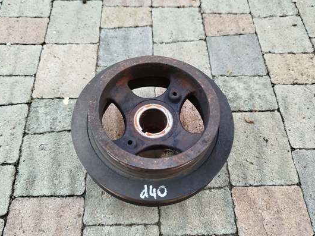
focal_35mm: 29
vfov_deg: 48.2
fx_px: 264
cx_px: 154
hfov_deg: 61.7
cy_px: 122
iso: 250
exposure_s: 1/30
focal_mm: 5.31
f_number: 1.7
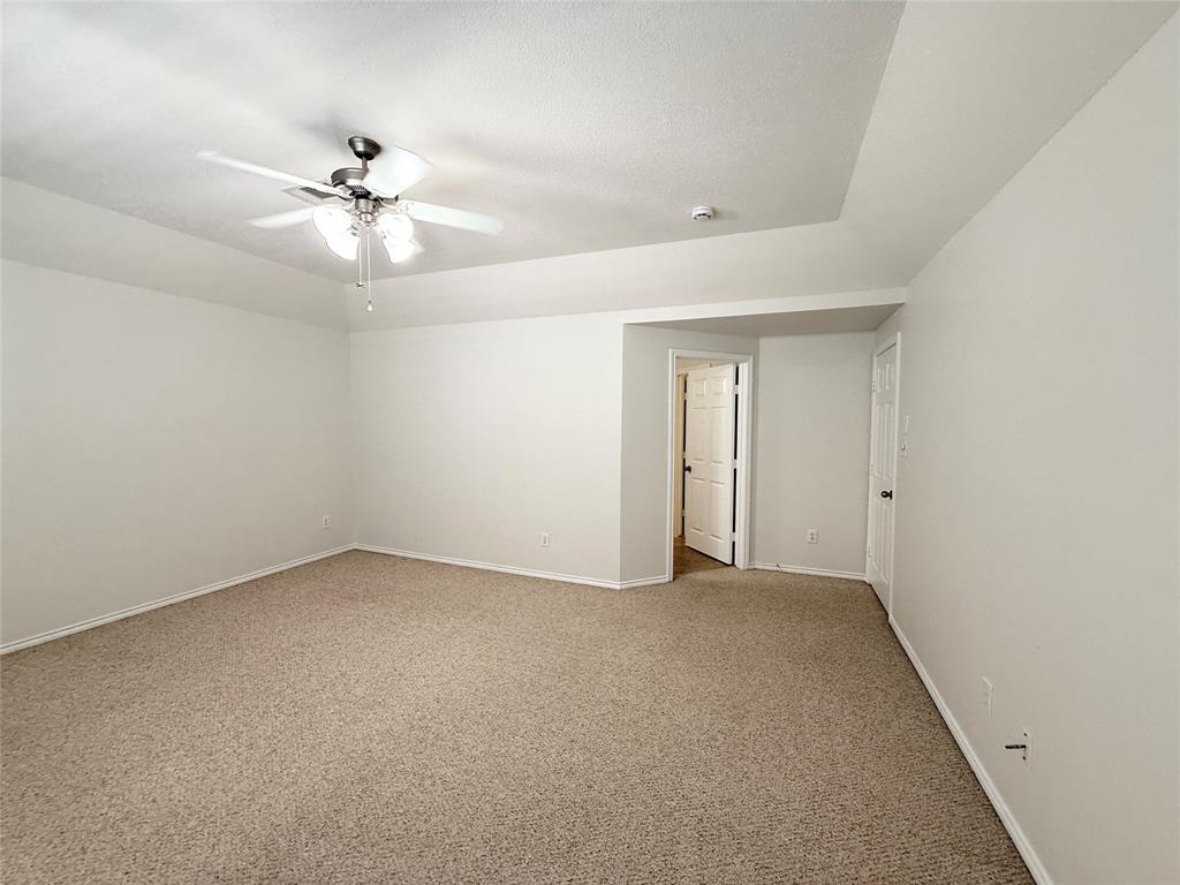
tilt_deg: -3.5
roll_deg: +1.4
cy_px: 442
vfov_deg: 85.7
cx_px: 590
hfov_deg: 102.1
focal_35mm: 14
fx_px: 477
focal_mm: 2.22
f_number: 2.2
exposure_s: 1/120
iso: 160
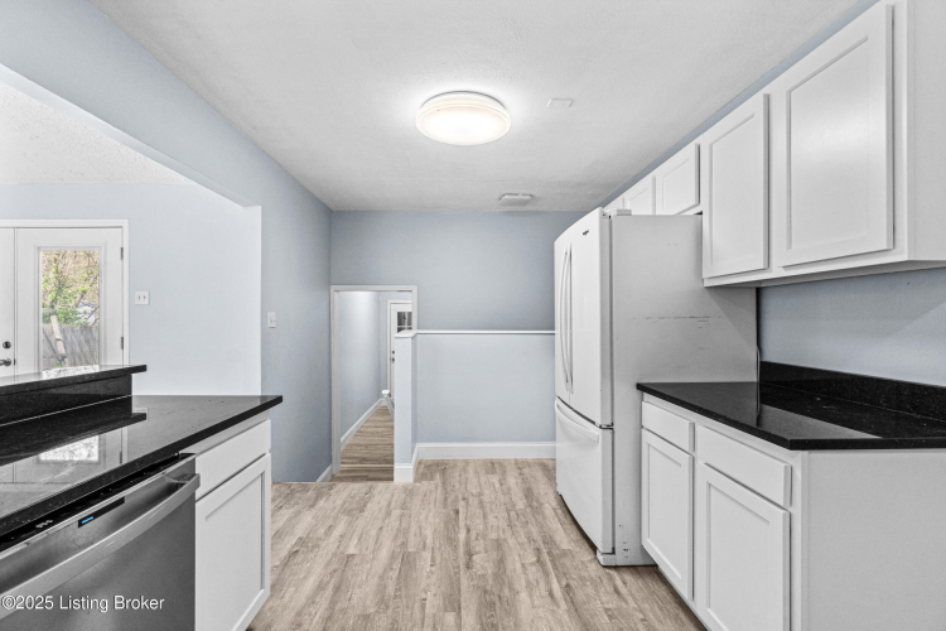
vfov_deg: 77.3
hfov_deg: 100.4
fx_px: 394
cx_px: 473
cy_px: 316
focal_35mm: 15
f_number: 9
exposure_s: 1/5
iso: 400
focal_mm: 10
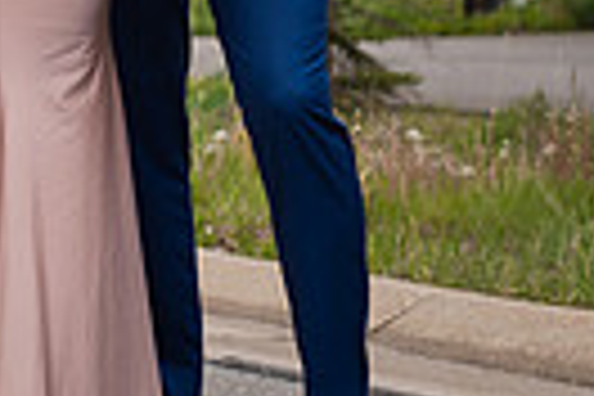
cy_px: -320
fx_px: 3712
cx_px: -495
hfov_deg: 8.8
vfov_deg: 6.0
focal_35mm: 225
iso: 100
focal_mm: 50
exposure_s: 1/400
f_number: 4
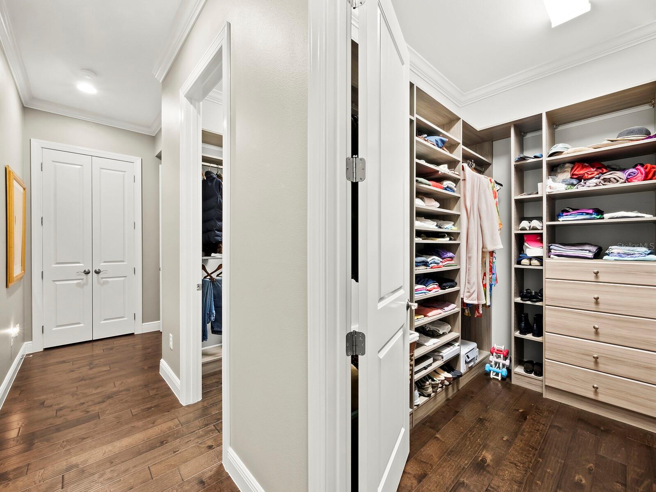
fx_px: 265
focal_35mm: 14
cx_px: 328
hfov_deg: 102.1
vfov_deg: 85.7
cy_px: 246
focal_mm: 7
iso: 400
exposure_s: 2
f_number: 11
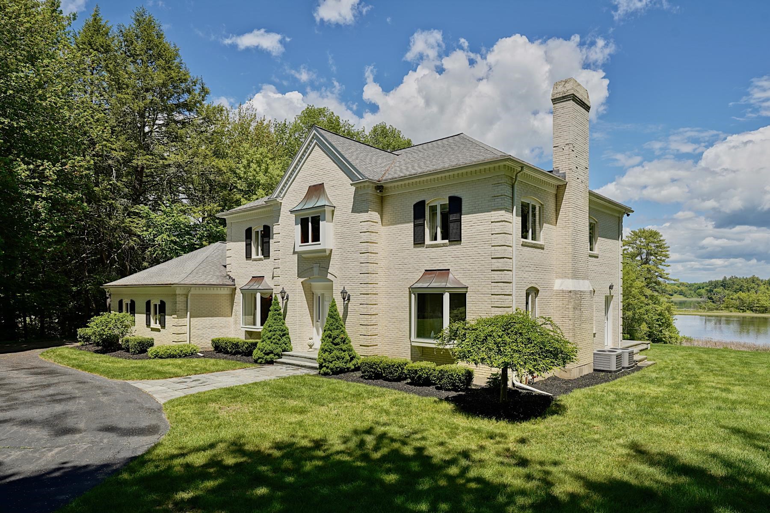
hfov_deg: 85.1
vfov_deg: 63.0
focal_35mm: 20
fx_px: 419
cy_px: 256
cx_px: 385
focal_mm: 19.6
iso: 100
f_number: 8
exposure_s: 1/250
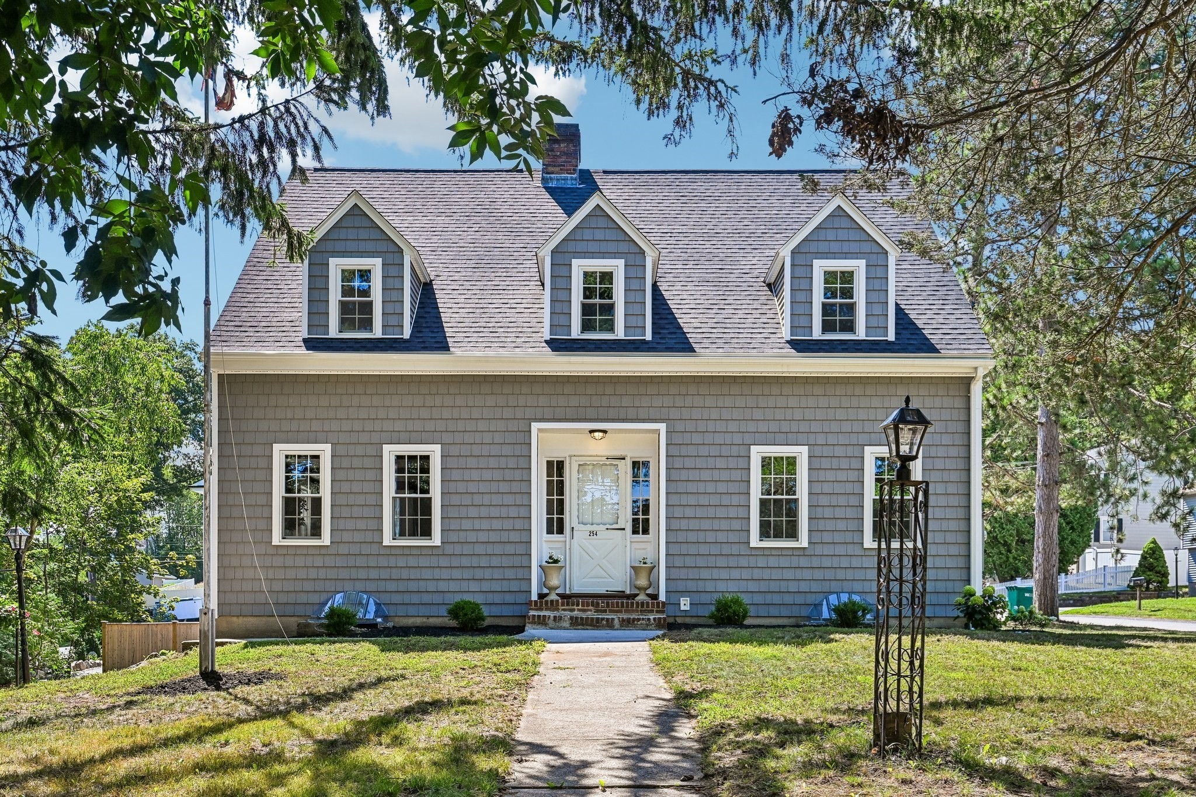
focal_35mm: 30
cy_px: 398
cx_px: 598
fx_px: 997
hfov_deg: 61.9
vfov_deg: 43.6
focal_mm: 30
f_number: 8
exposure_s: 1/320
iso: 400
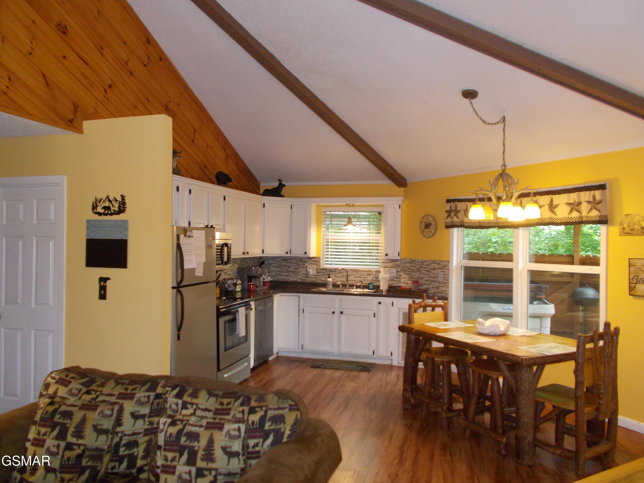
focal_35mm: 26
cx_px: 322
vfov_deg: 53.1
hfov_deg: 67.3
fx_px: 484
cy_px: 242
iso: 320
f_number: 3.2
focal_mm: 4.6
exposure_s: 1/25
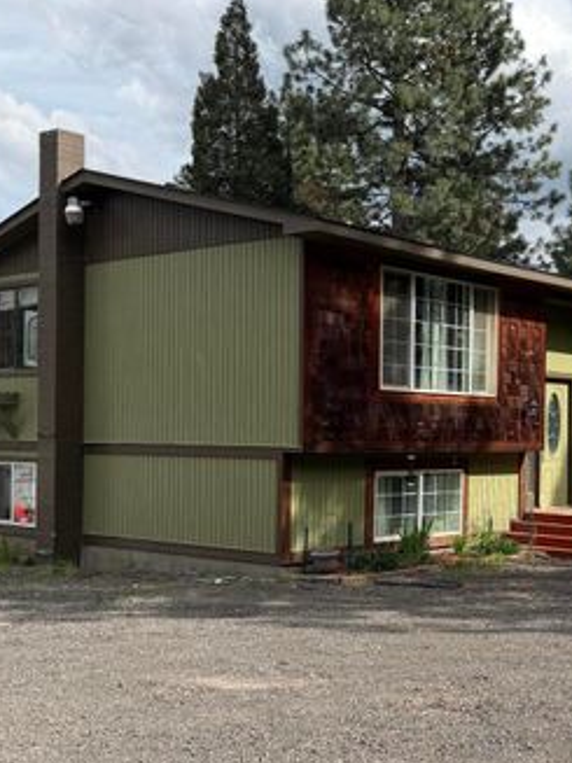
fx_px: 1080
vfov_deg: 38.8
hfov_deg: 29.1
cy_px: 435
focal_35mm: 49
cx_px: 444
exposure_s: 1/3425
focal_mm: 6.76
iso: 80
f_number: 1.78
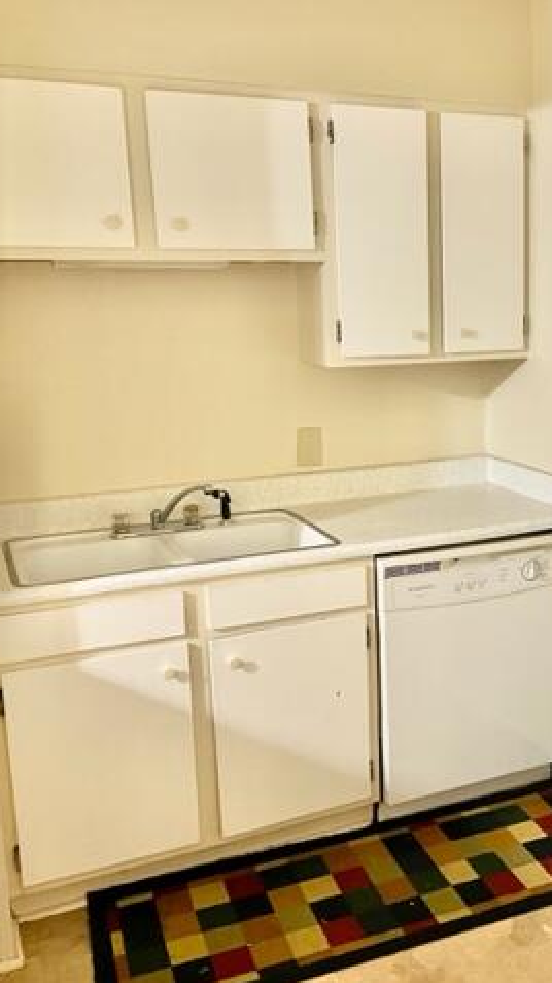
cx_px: 461
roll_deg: +1.5
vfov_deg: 52.8
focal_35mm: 38
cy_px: 493
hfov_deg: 30.2
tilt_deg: -11.5
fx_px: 990
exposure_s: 1/60
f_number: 1.6
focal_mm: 4.2
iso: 320
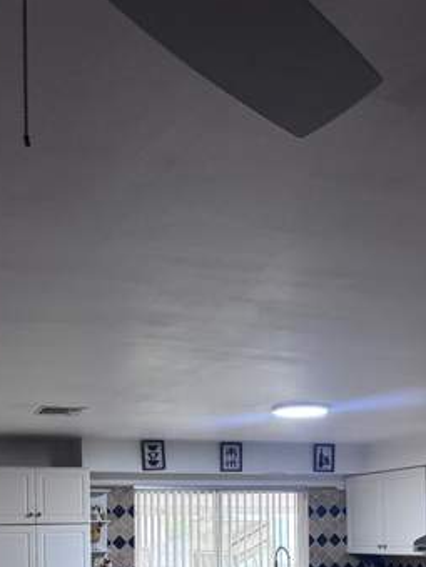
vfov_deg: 36.3
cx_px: 135
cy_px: 520
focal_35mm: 49
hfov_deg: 29.4
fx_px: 804
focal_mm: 5.96
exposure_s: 1/60
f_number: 1.6
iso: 250
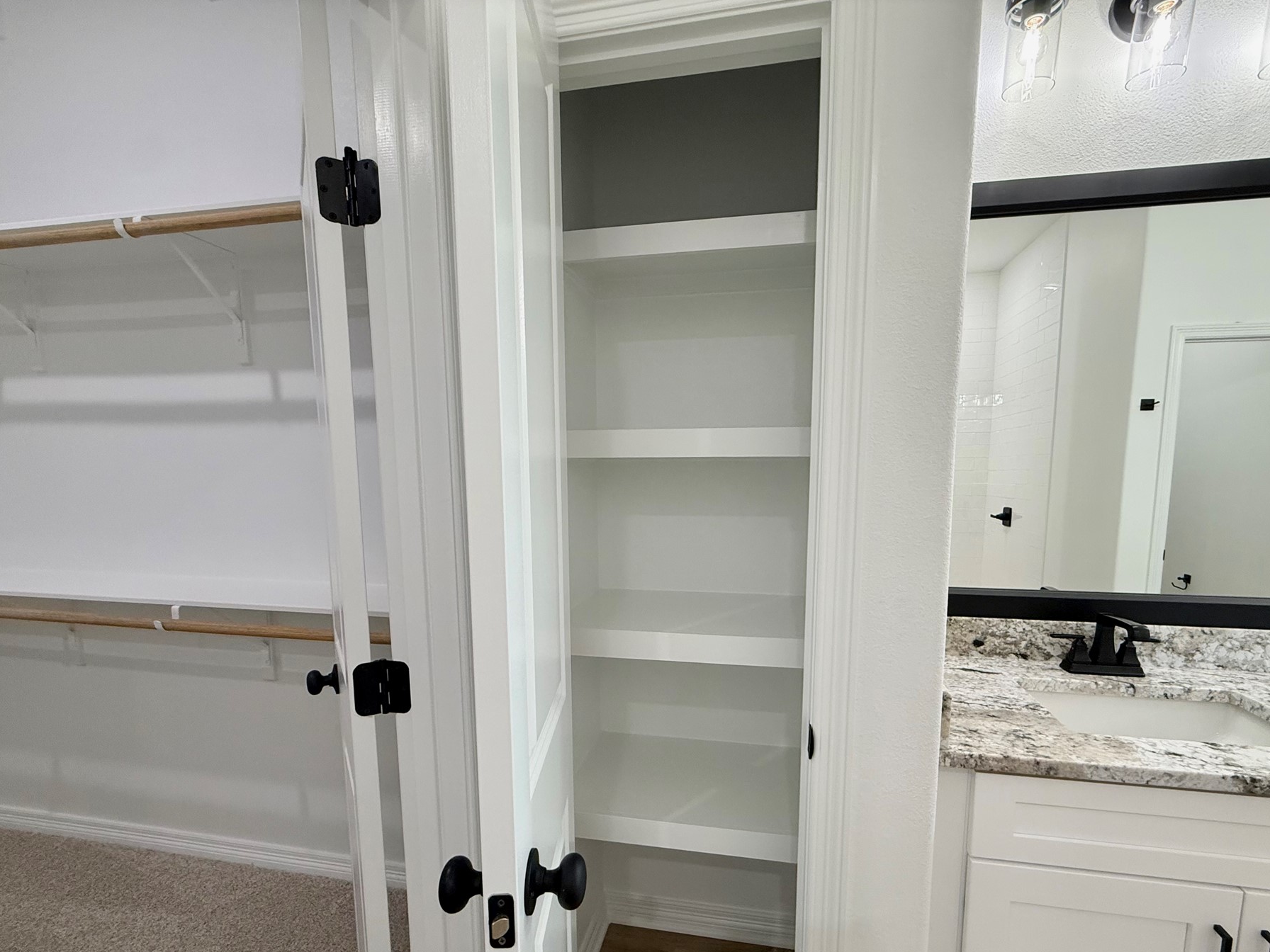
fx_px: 587
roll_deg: +0.1
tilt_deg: -6.4
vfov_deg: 77.7
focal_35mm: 16
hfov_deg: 94.4
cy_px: 542
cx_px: 665
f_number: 2.2
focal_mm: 2.22
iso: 200
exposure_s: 1/120
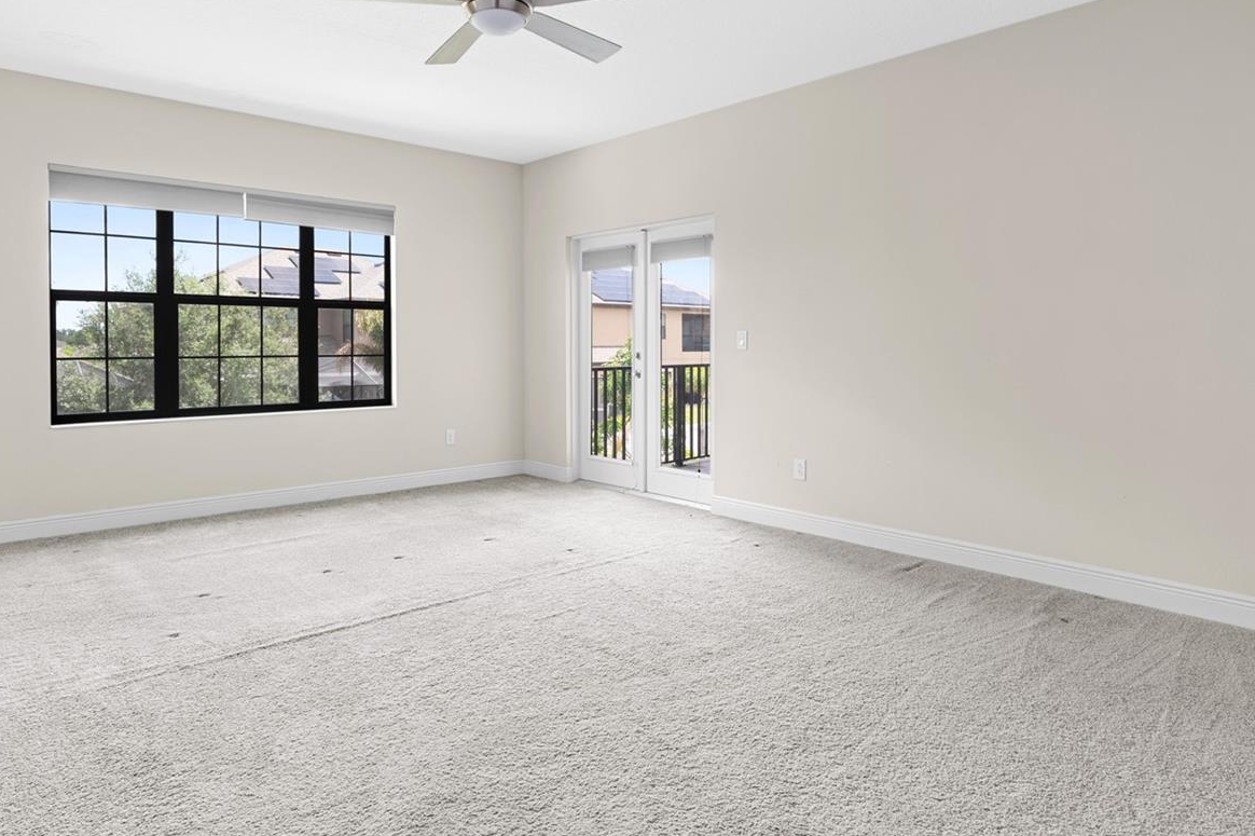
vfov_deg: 57.0
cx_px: 582
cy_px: 370
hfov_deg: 78.5
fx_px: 767
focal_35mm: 22
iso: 200
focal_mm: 16
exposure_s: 1/1.25
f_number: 8
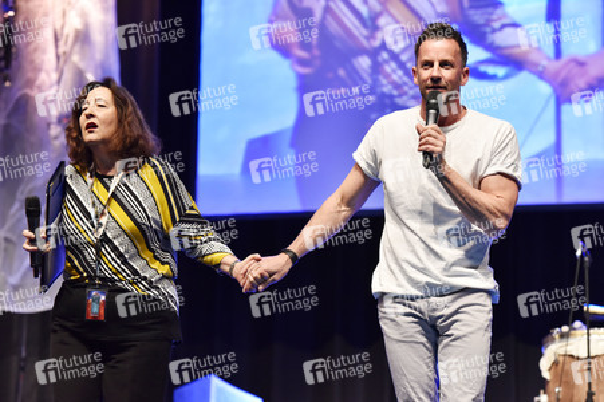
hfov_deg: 15.8
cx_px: 302
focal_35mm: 130
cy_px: 201
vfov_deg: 10.5
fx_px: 2179
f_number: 4.5
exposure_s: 1/160
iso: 2500
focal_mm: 130
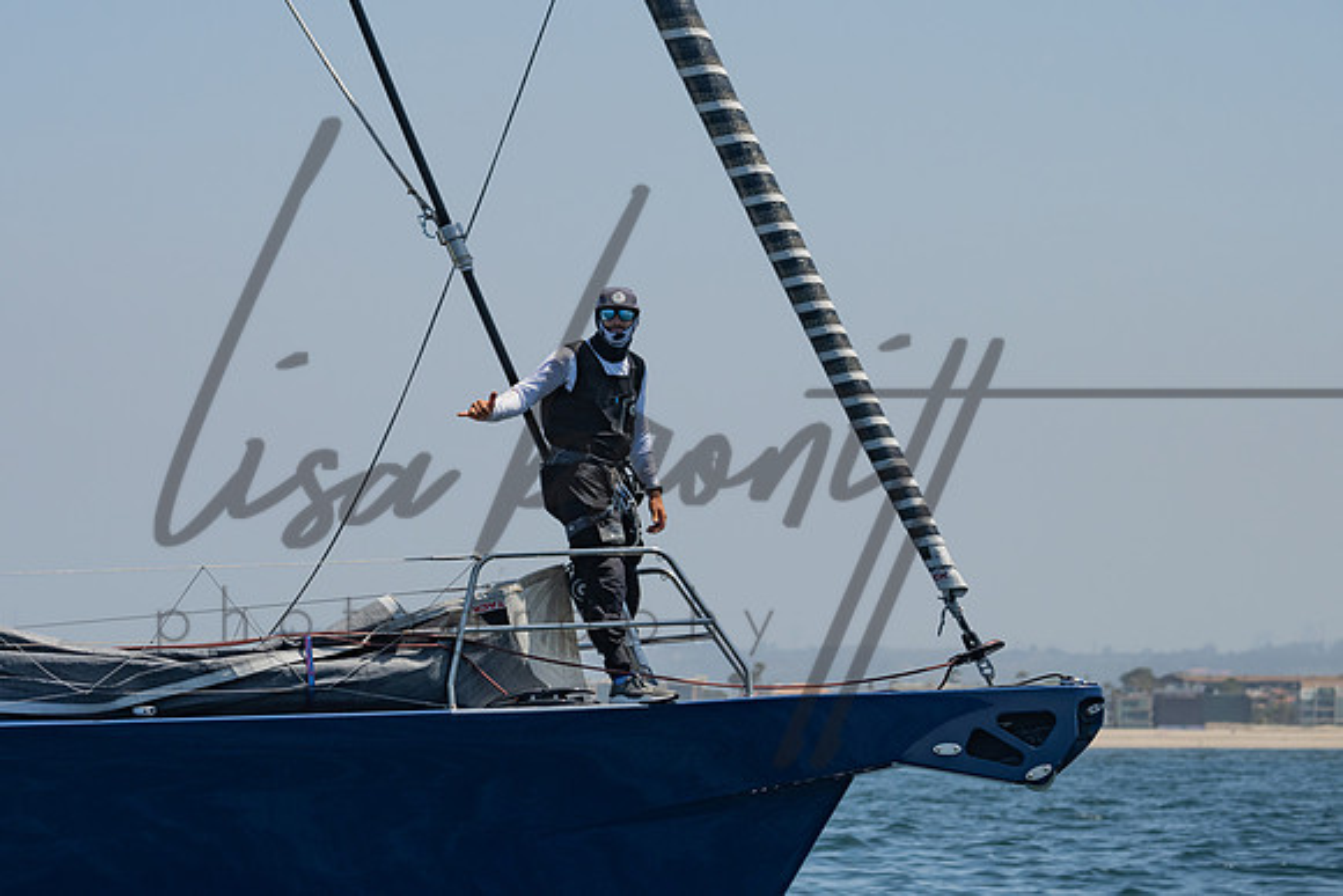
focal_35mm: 212
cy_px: 327
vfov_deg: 6.5
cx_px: 529
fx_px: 7917
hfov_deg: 9.7
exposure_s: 1/2000
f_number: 6.3
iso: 250
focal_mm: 160
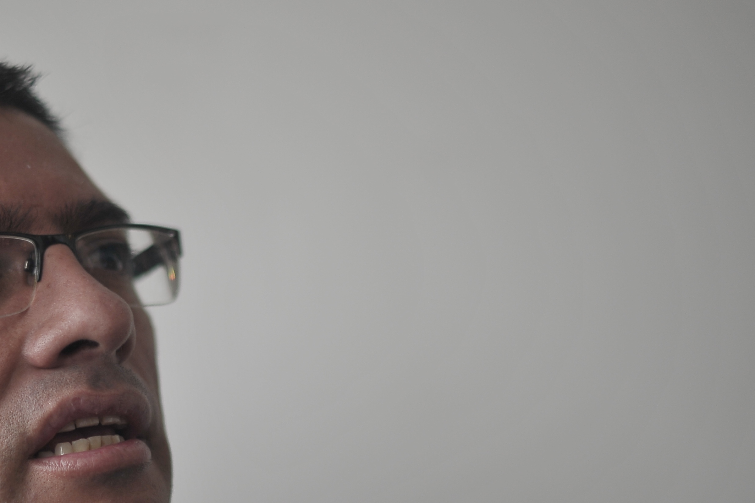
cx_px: 201
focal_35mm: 100
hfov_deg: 20.3
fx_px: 2096
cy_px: 348
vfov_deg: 13.6
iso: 400
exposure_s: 1/500
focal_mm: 50
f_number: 1.4
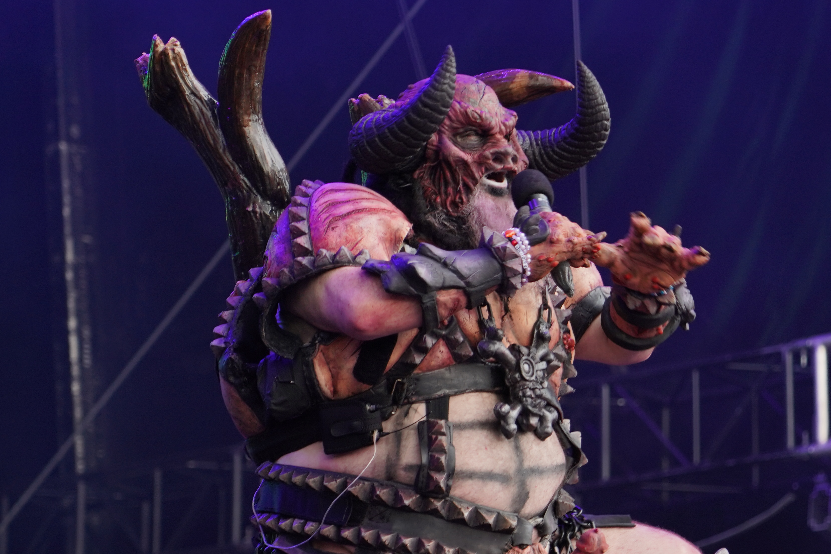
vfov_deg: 7.2
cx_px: 582
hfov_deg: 10.8
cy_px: 448
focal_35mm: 190
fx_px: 4386
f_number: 4
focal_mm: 105
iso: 250
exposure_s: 1/125
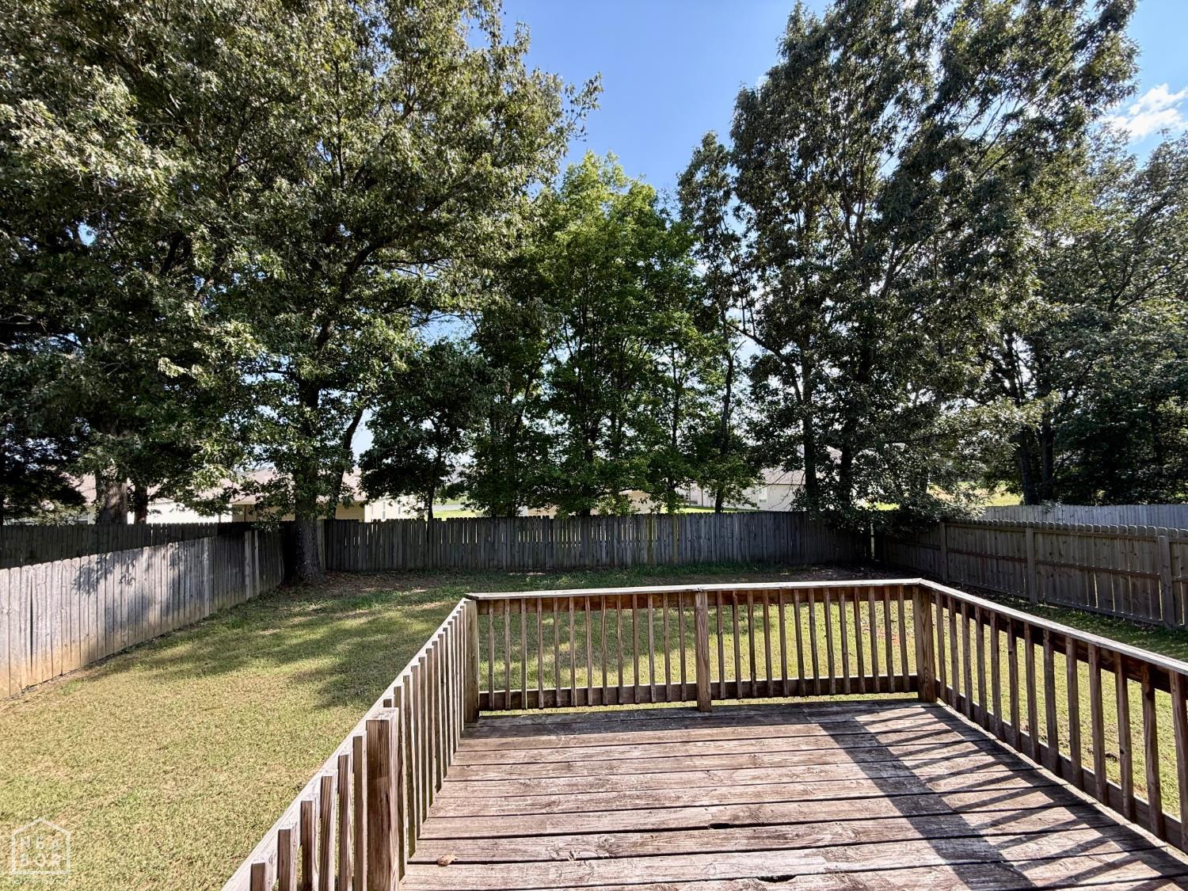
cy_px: 446
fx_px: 480
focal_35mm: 14
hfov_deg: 102.1
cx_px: 594
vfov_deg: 85.7
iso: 64
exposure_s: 1/400
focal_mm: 2.22
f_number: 2.2
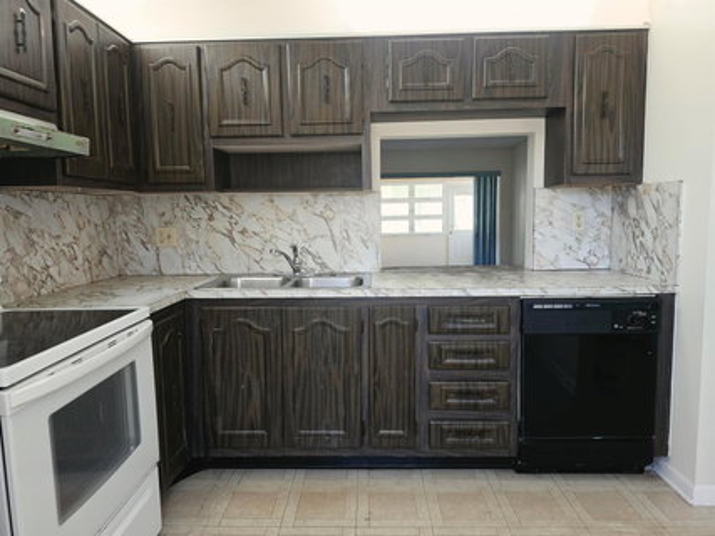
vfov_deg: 58.9
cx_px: 358
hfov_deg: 73.9
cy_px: 268
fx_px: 475
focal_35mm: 23
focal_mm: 6.5
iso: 50
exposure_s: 1/60.2
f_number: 1.4
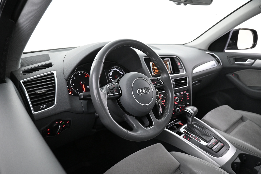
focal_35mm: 24
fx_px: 174
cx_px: 130
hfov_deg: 73.7
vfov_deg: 53.1
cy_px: 87
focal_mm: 16
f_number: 3.5
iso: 1600
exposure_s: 1/15
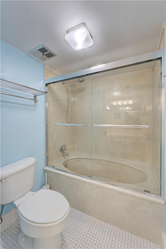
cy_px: 124
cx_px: 83
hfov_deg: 81.2
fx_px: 97
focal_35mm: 14
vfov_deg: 104.3
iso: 400
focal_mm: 14
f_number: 9
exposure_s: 1/15
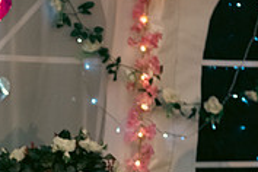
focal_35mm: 229
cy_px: 237
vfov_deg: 5.9
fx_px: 1641
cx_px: -74
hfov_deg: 8.9
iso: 800
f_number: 3.5
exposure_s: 1/160
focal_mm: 70
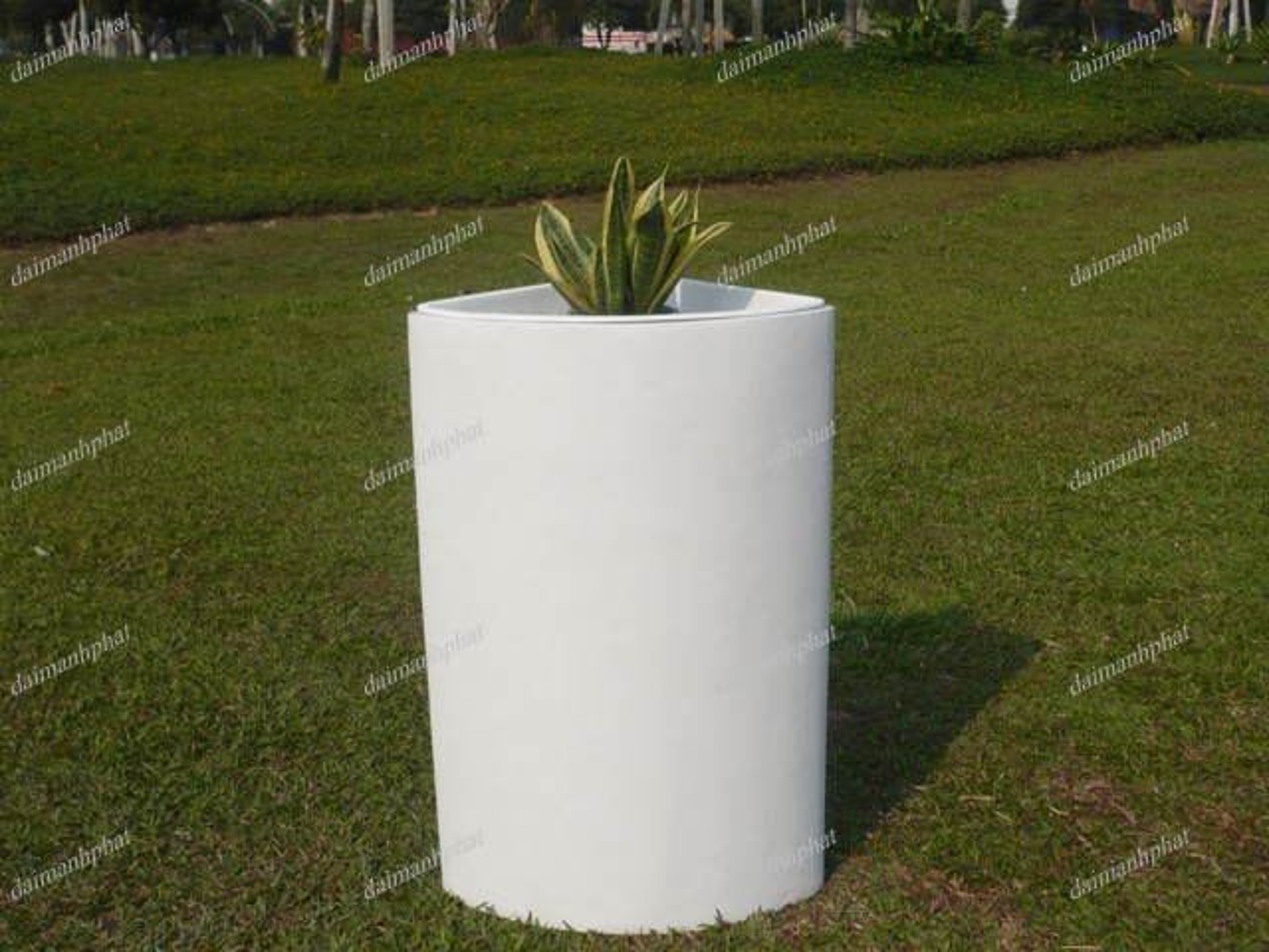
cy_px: 476
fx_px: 1650
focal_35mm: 45
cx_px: 634
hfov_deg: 42.1
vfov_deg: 32.2
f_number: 8
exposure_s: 1/400
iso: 100
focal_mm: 5.8
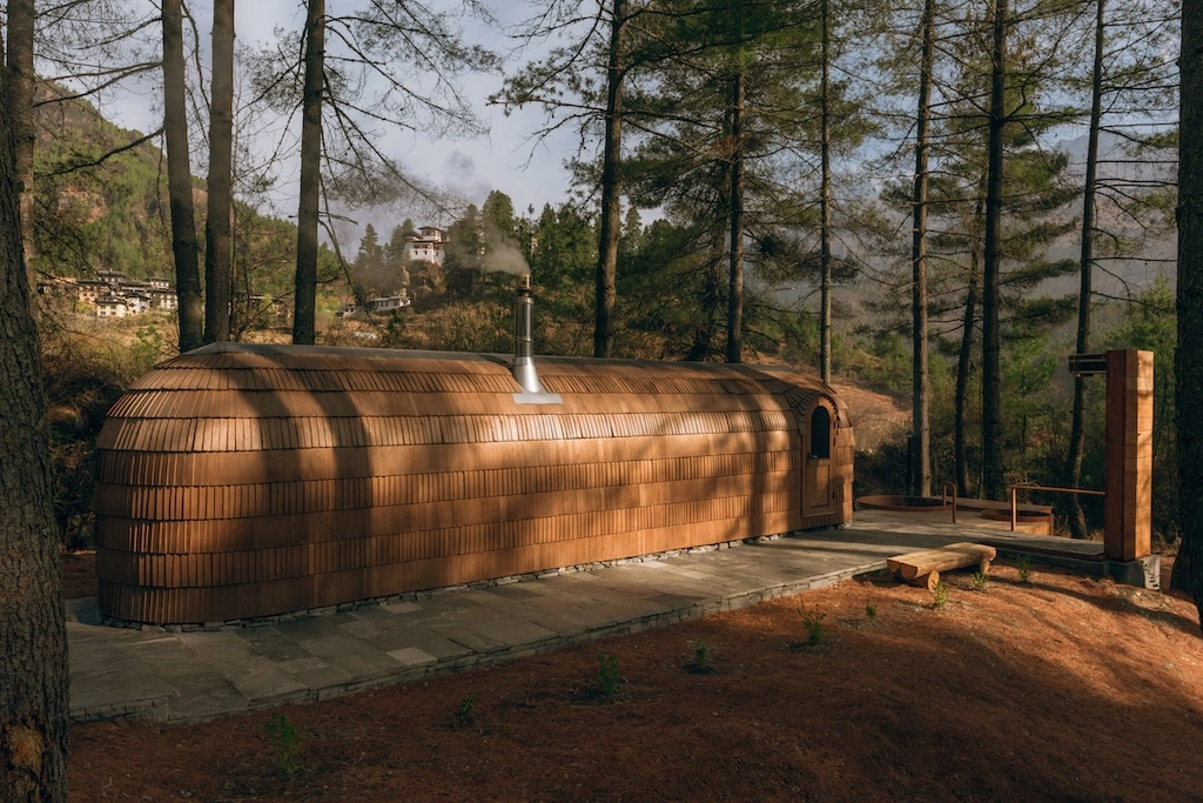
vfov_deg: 49.6
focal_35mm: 26
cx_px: 602
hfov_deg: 69.4
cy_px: 402
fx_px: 869
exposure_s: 1/640
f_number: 7.1
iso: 320
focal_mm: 26
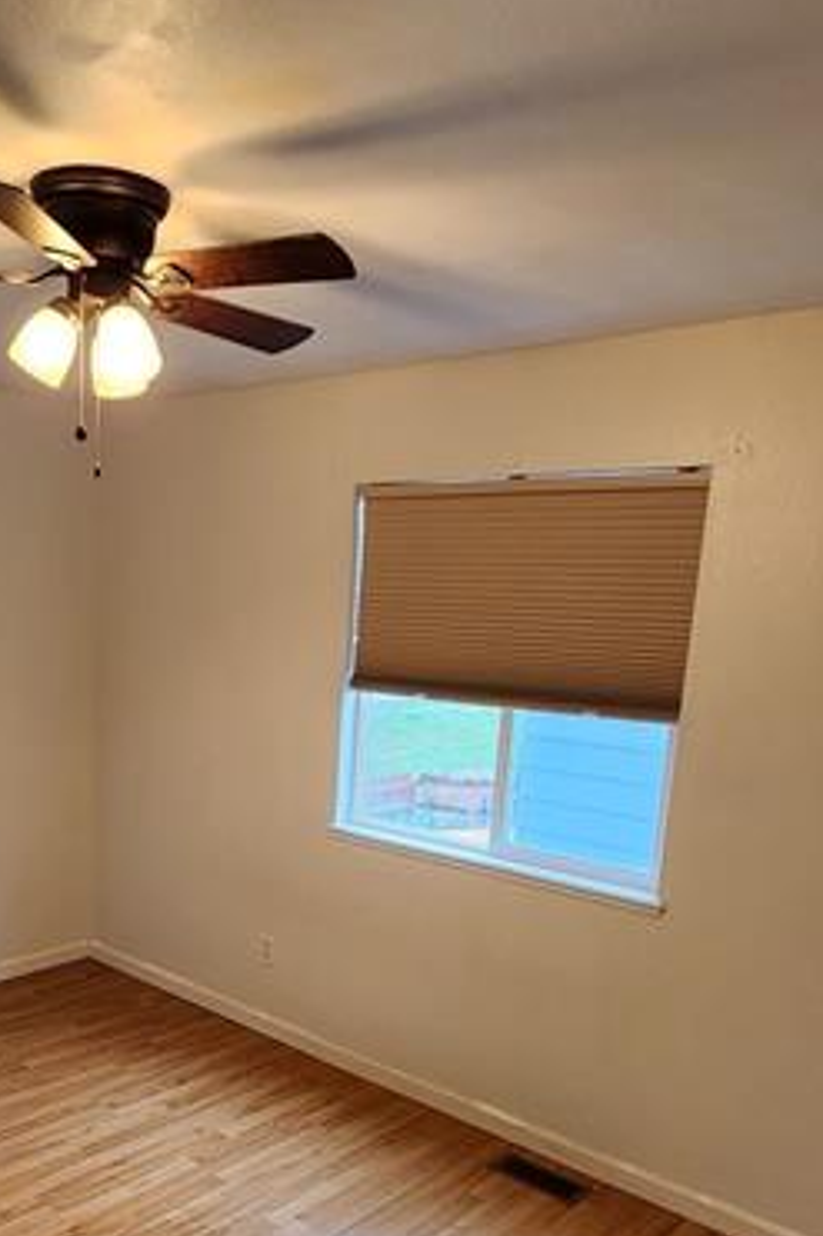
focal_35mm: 28
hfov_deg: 45.3
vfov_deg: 63.8
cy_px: 826
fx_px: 961
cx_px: 247
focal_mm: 2.2
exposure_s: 1/40
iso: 320
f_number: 2.2
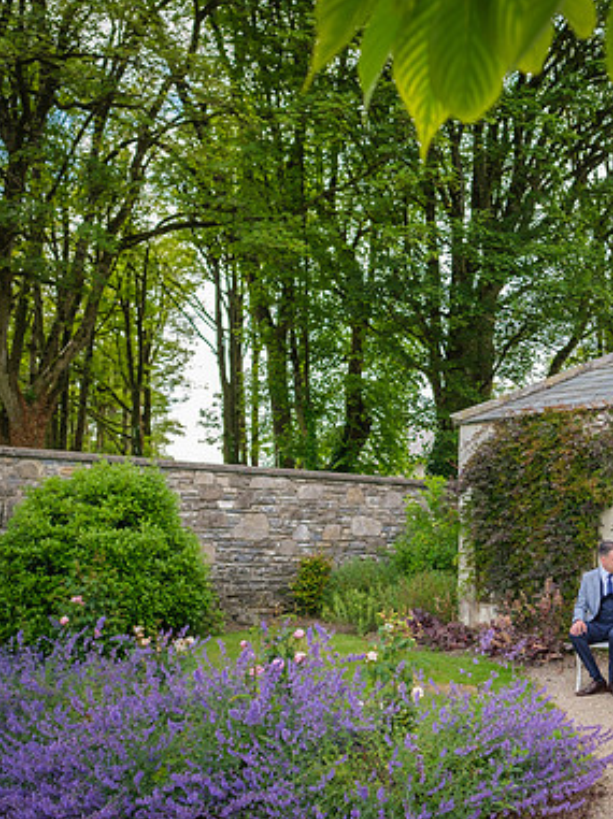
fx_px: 946
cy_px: 463
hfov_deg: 34.8
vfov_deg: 46.7
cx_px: 490
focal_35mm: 40
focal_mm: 16
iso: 200
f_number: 2.8
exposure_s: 1/500
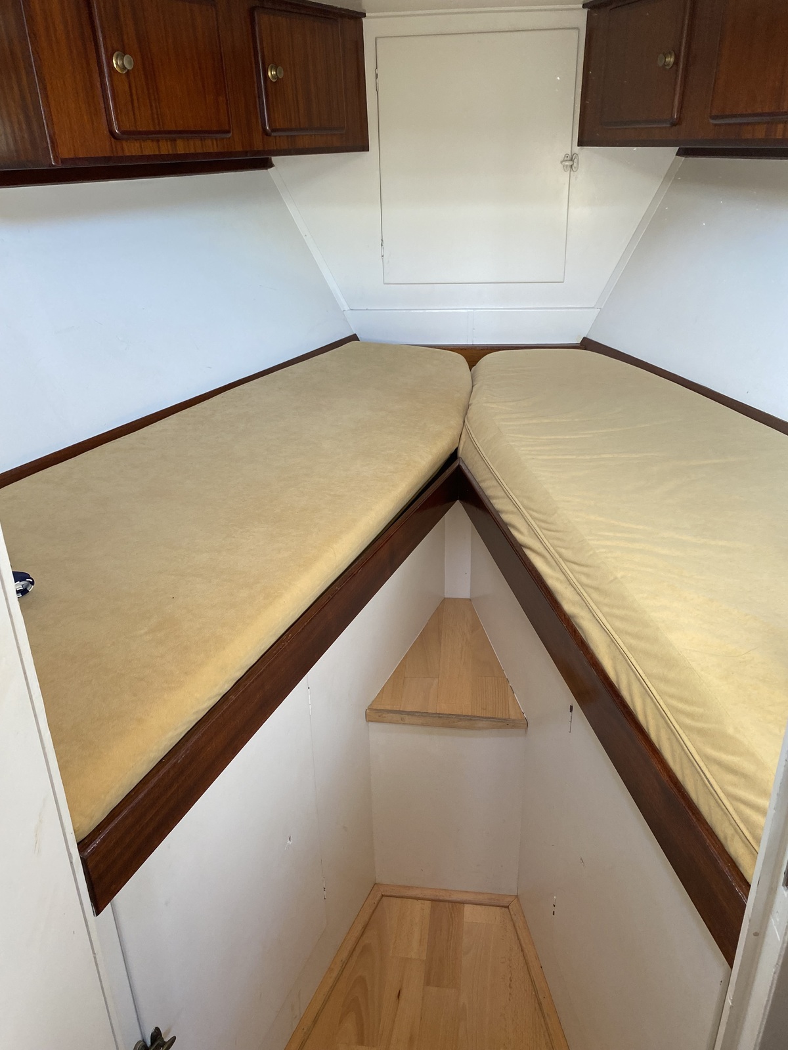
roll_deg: +2.0
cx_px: 394
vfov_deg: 67.3
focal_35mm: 26
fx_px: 789
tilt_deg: -23.3
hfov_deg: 53.1
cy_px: 525
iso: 125
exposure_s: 1/101
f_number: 1.8
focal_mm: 4.25
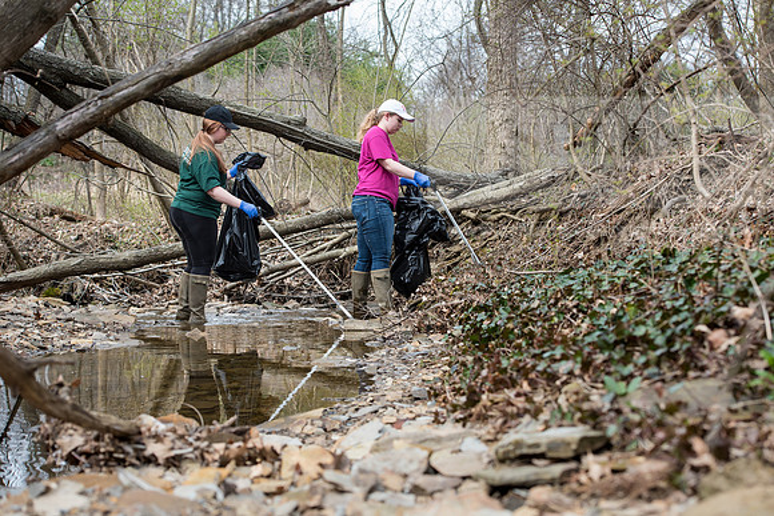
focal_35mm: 70
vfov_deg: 19.5
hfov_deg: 28.8
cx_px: 387
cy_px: 258
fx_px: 1505
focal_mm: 70
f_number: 6.3
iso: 250
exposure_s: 1/320
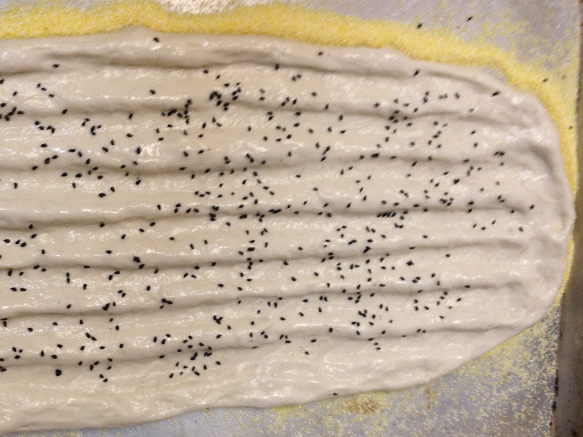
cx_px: 193
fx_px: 926
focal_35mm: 55
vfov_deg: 26.5
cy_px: 257
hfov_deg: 34.6
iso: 80
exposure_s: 1/30
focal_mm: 4.28
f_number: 2.4
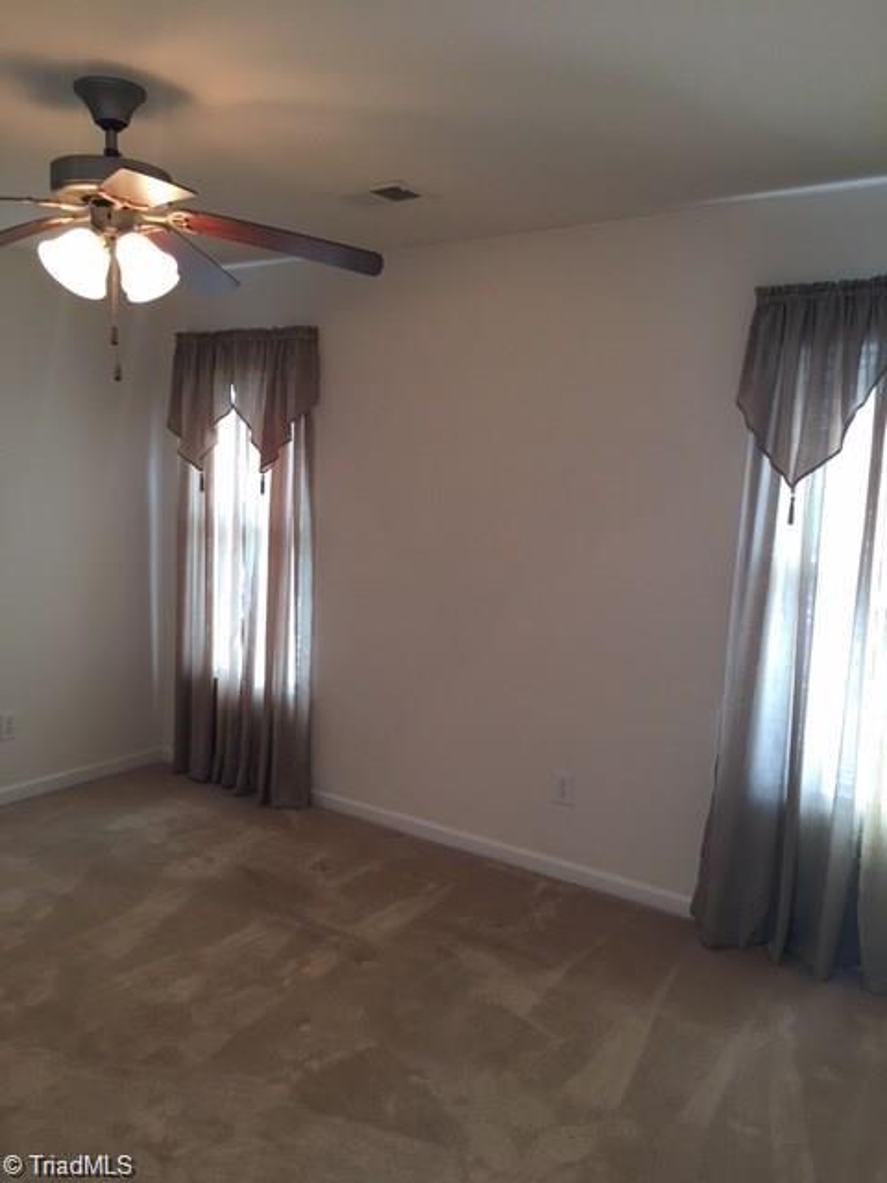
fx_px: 991
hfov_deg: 48.2
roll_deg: -1.3
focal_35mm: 29
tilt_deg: -5.2
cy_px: 592
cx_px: 444
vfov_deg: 61.7
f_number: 2.2
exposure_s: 1/30
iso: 32
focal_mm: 4.15
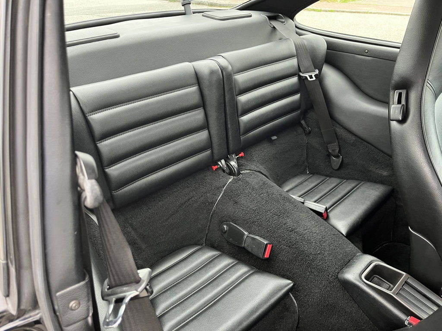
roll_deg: -0.6
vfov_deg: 53.1
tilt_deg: -29.1
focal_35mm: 26
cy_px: 166
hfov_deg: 67.3
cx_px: 221
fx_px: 332
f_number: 1.6
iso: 200
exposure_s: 1/60
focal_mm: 5.1
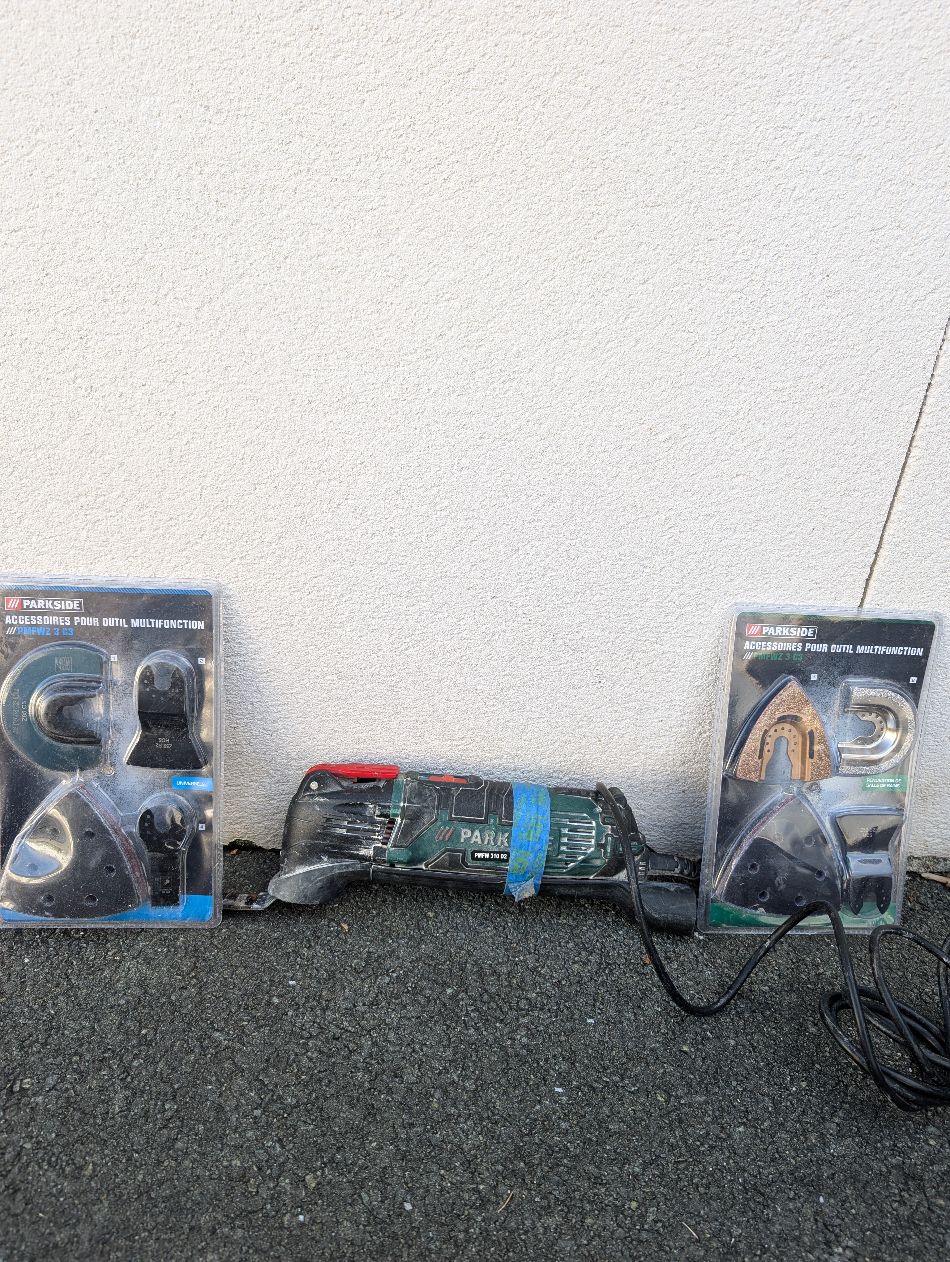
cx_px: 475
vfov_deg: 71.5
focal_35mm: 24
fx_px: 876
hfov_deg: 56.9
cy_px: 631
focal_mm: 6.9
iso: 44
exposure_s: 1/254
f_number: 1.68
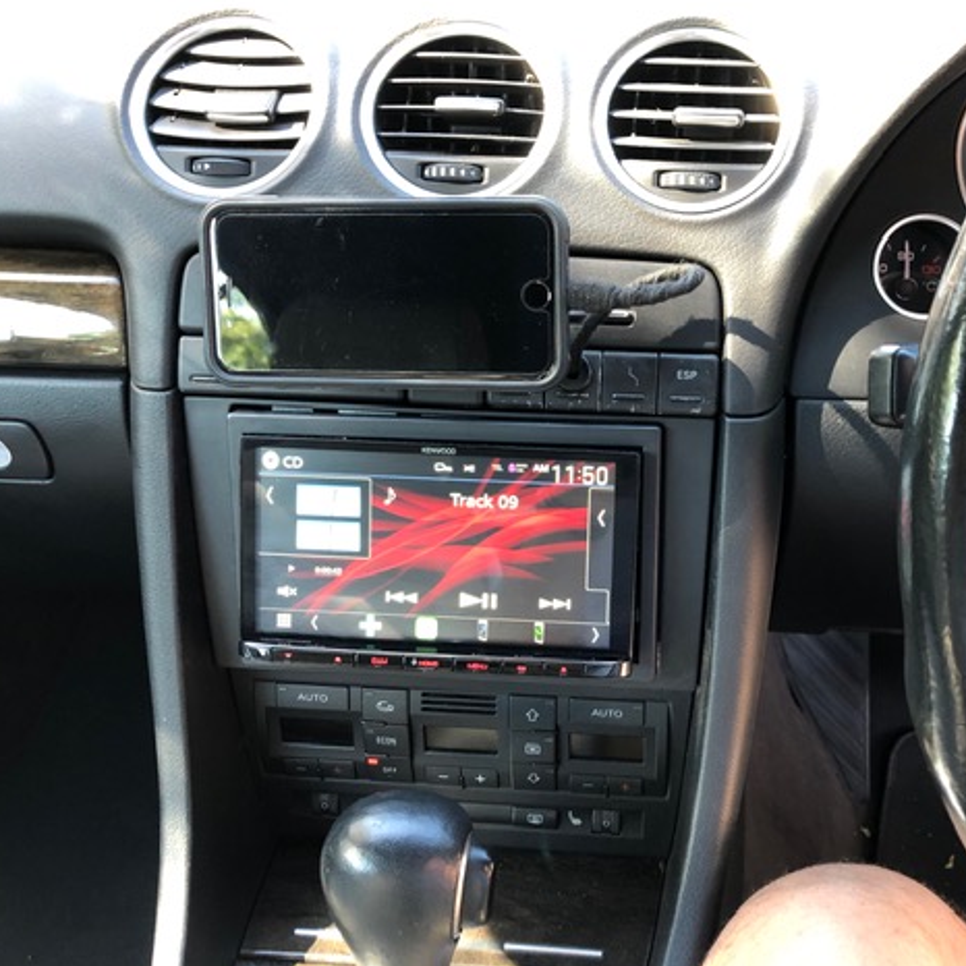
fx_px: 1073
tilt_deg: -27.6
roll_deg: -1.0
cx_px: 653
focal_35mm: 34
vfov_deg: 48.4
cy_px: 491
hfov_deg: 47.6
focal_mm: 4
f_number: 1.8
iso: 40
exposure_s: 1/17
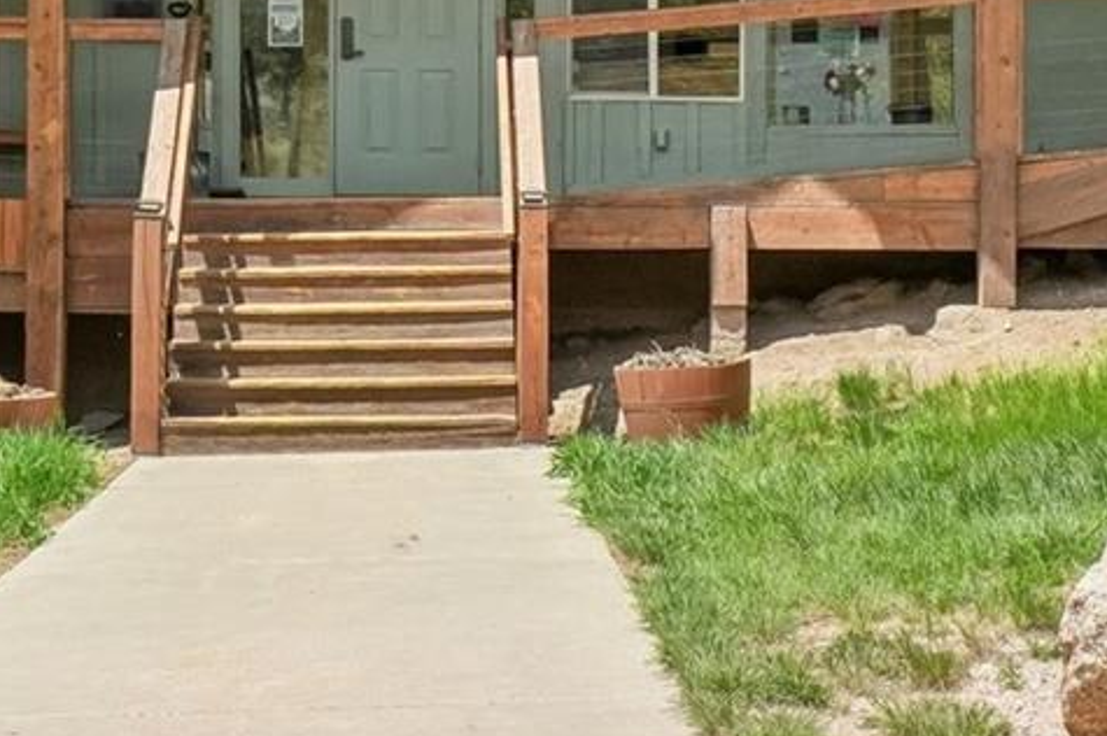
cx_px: 552
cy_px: 102
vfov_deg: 14.9
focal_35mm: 91
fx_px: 2796
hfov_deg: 22.4
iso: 400
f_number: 8
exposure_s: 1/1250
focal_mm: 18
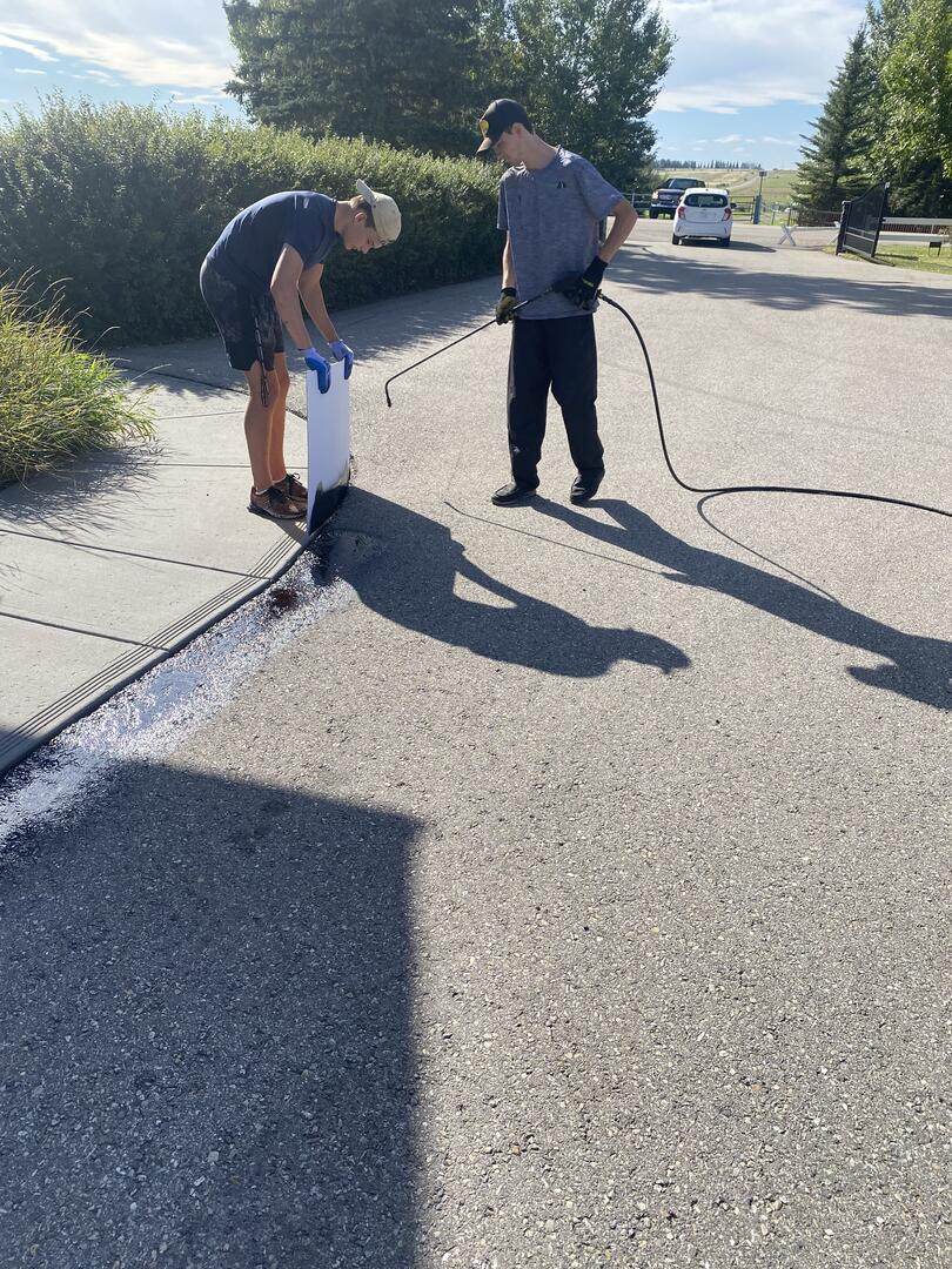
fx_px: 953
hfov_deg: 53.1
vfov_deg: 67.3
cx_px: 476
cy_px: 634
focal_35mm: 26
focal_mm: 4.25
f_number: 1.8
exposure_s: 1/2066
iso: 32
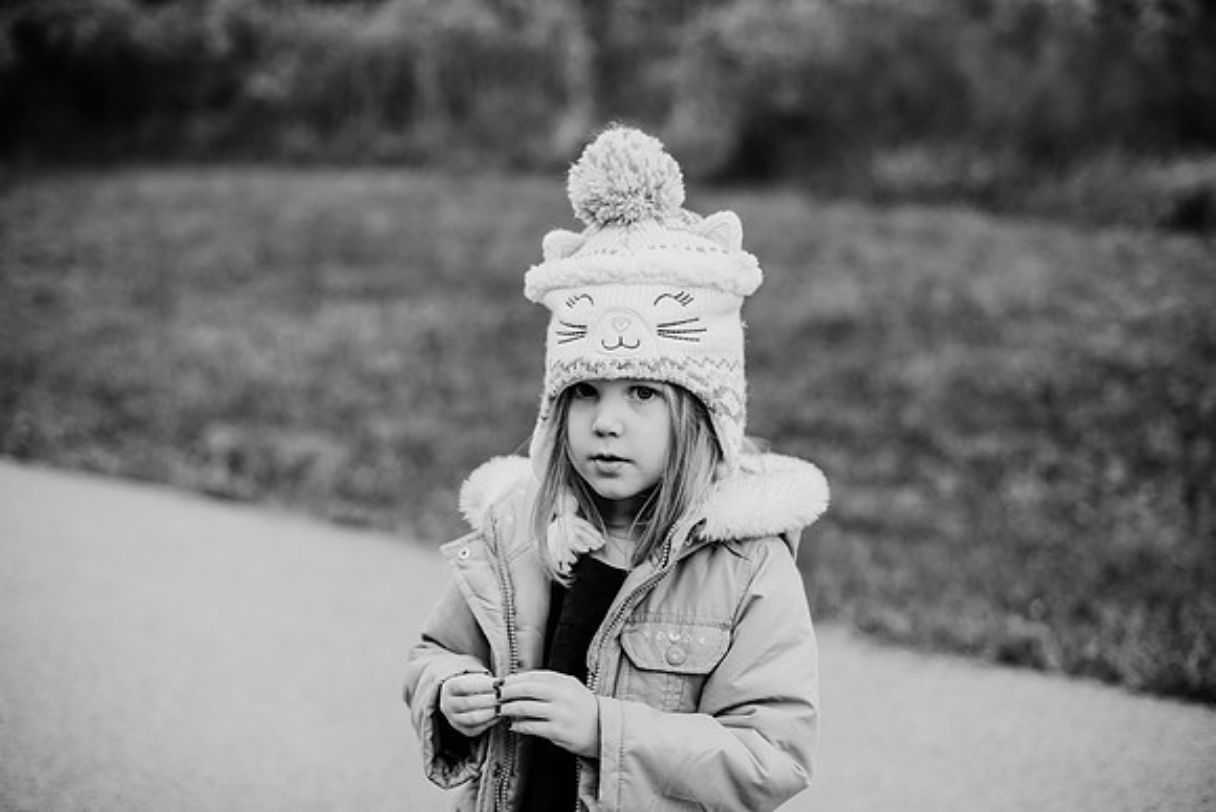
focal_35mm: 50
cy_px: 406
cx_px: 608
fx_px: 1689
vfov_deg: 27.0
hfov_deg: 39.6
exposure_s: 1/800
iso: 320
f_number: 2.2
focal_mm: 50
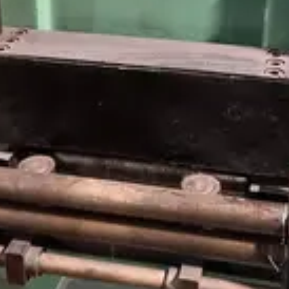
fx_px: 633
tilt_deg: -19.2
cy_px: 25
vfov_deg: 24.9
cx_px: 165
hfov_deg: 25.7
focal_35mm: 67
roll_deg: -2.7
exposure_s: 1/30
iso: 500
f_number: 1.5
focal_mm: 5.7
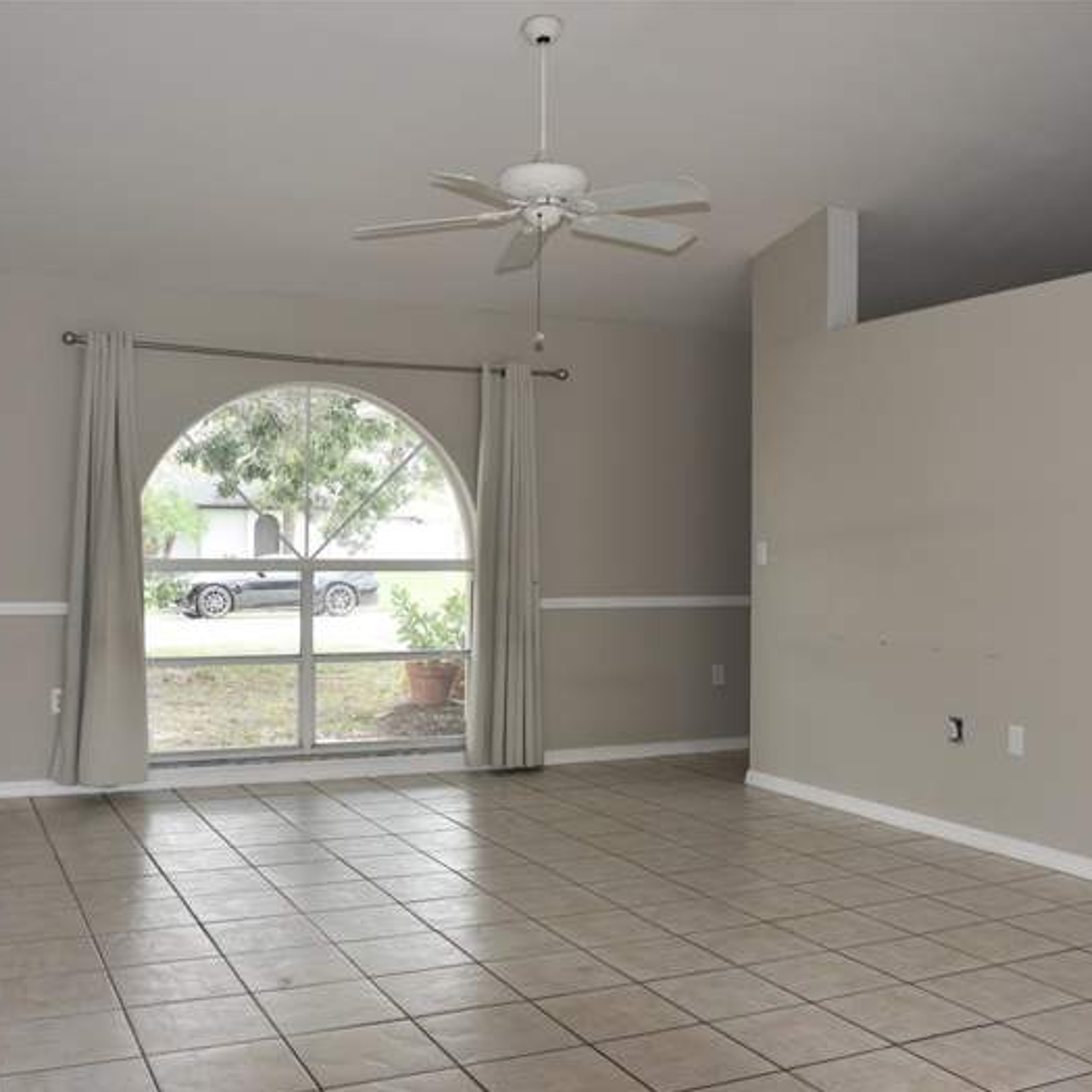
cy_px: 553
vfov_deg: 47.2
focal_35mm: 35
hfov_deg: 47.2
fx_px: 1249
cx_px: 511
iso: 320
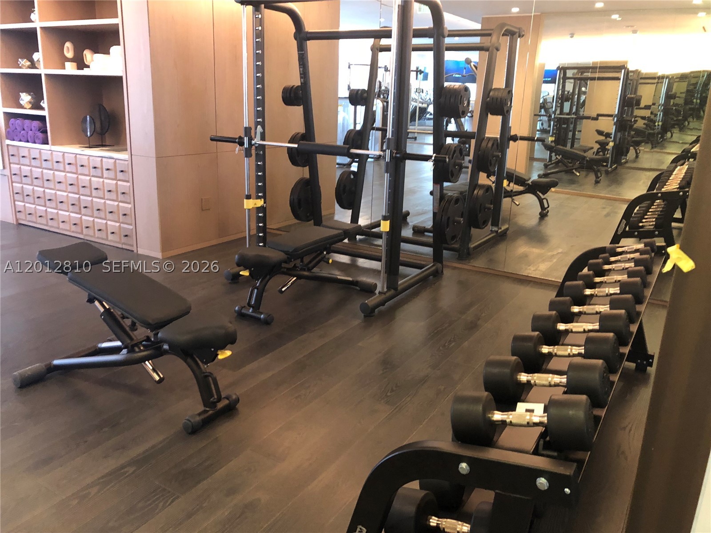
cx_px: 356
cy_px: 266
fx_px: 575
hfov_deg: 63.4
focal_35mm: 28
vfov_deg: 49.7
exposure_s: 1/7
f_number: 1.8
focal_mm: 4
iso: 100
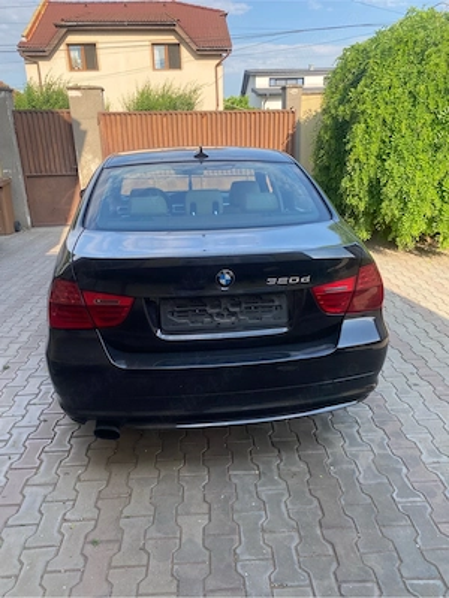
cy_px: 299
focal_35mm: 26
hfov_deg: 53.1
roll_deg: +1.8
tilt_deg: -20.4
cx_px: 224
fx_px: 450
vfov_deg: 67.3
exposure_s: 1/585
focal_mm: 4.25
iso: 32
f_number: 1.8
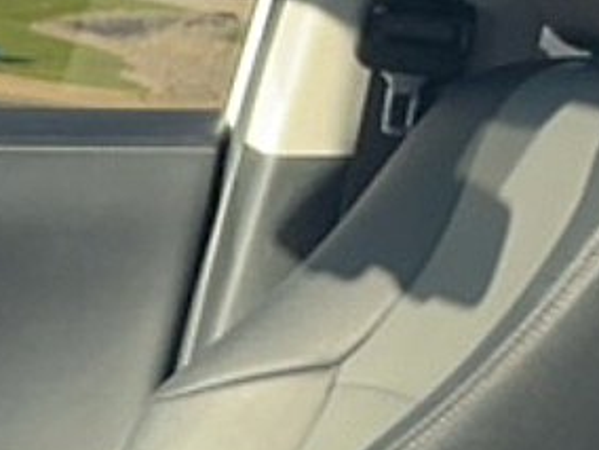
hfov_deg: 11.3
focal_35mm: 169
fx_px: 2924
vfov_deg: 8.3
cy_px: 927
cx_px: -217
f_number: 1.8
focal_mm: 3
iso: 25
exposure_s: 1/259
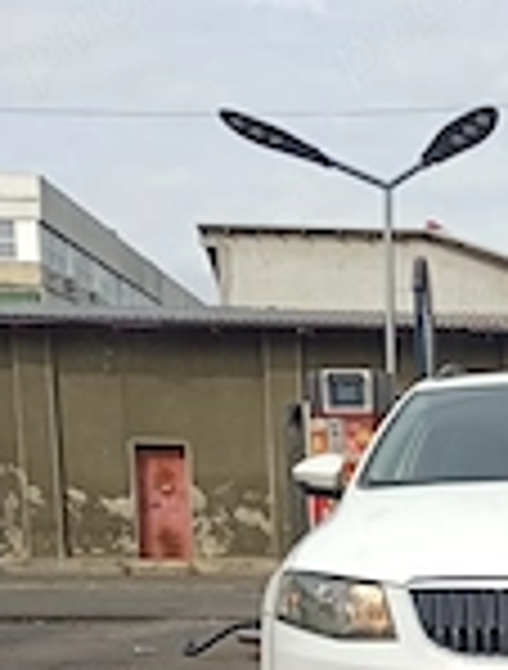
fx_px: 1399
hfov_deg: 19.2
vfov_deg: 25.1
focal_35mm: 72
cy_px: 728
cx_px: 634
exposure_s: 1/1422
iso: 50
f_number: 1.8
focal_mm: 3.84
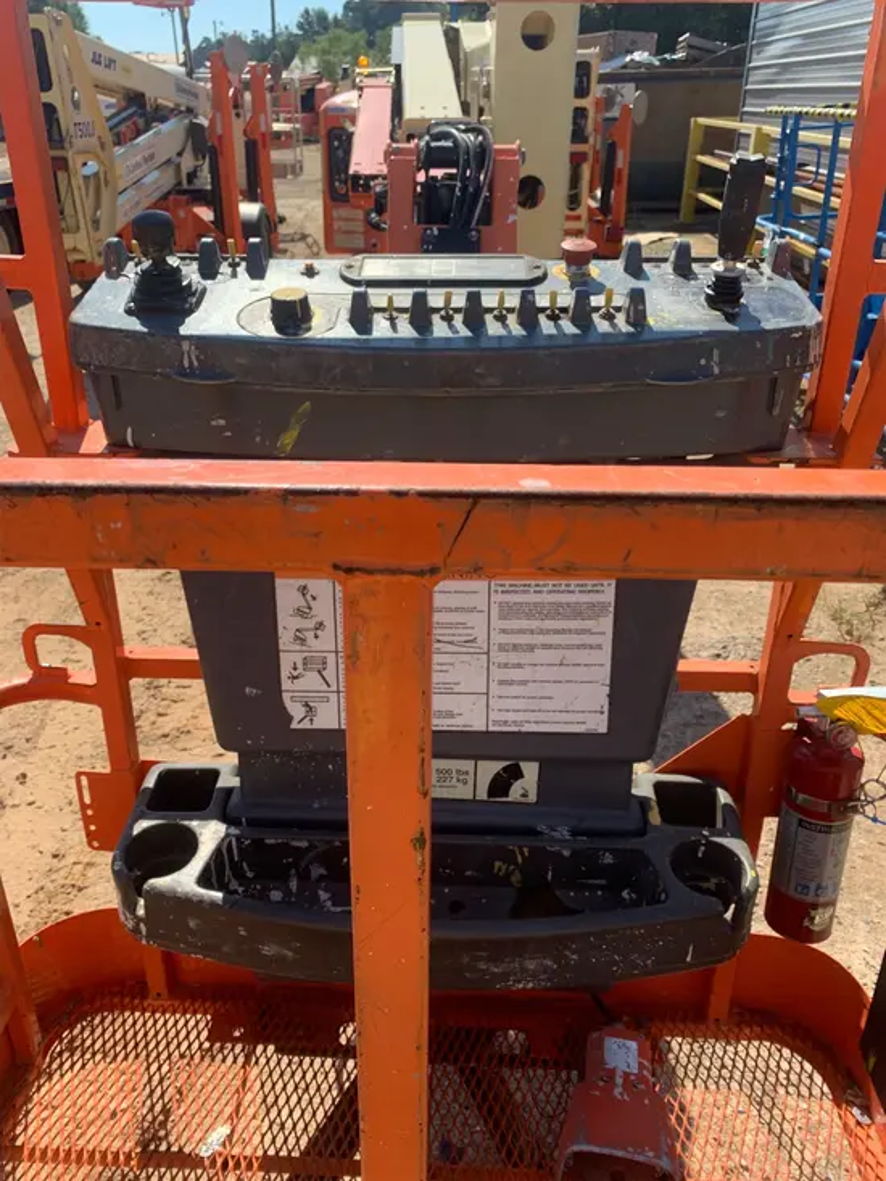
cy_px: 590
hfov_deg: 53.1
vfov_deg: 67.3
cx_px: 443
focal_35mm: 26
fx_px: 887
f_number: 1.8
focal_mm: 4.25
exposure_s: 1/1235
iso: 25
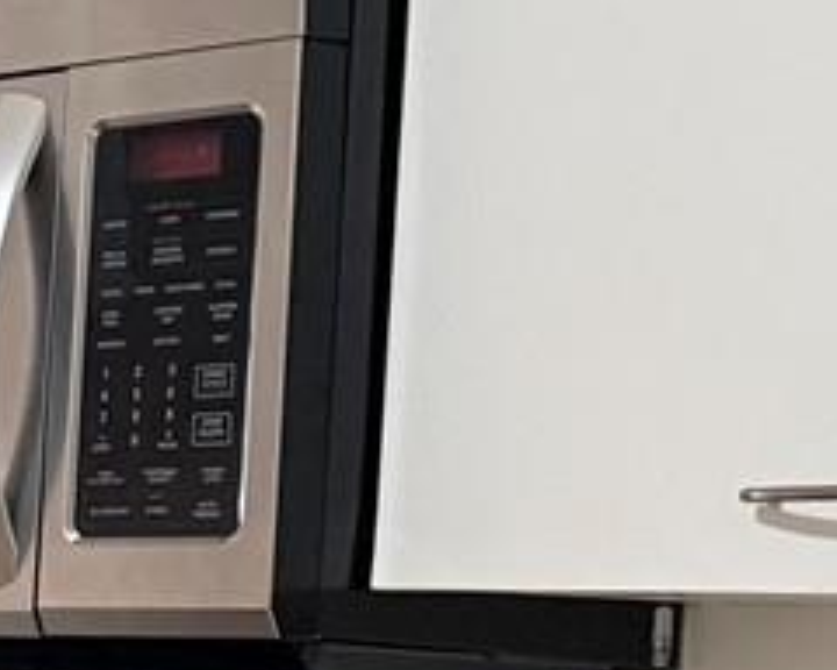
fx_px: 3864
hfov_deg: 10.8
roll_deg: -1.2
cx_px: -1046
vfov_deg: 9.7
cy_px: 918
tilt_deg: -4.0
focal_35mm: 156
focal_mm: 6.76
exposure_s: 1/60
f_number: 1.78
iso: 400
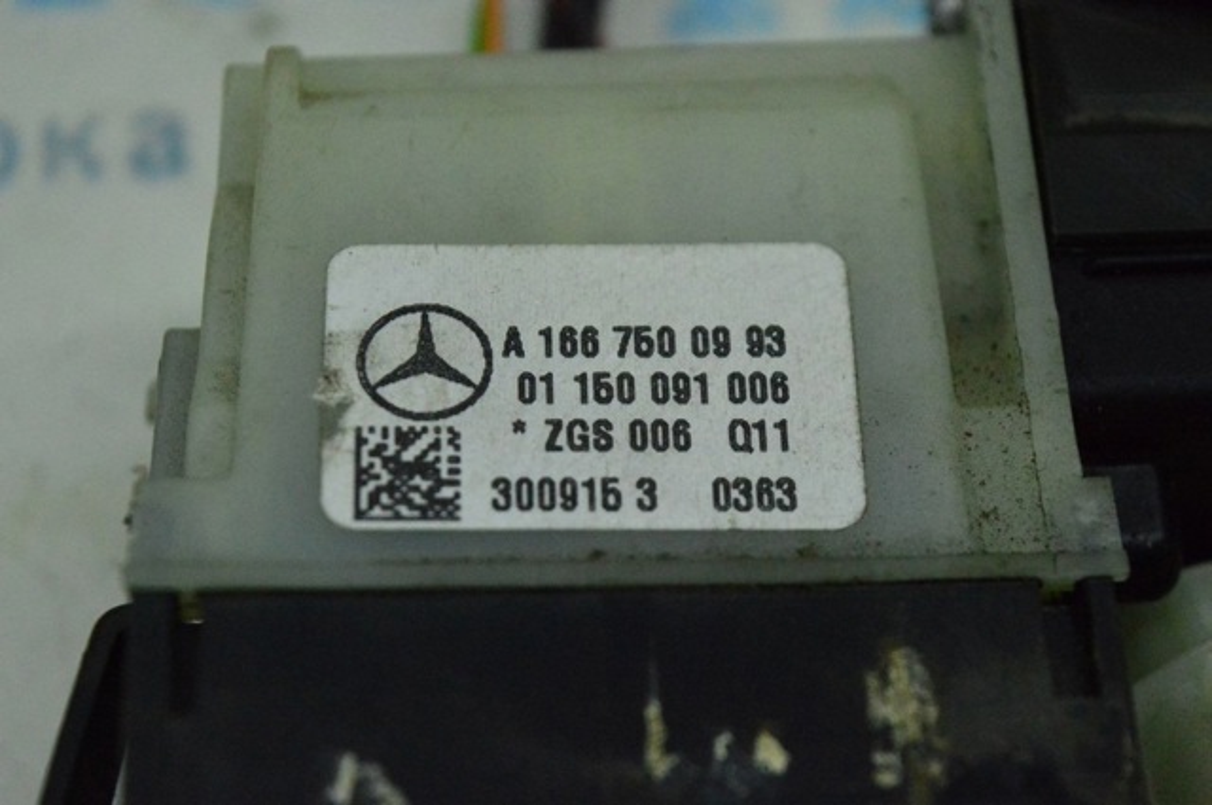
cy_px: 402
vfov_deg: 16.5
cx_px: 606
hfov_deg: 24.6
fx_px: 2774
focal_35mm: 82
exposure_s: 1/1000
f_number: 5.6
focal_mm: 55
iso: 6400
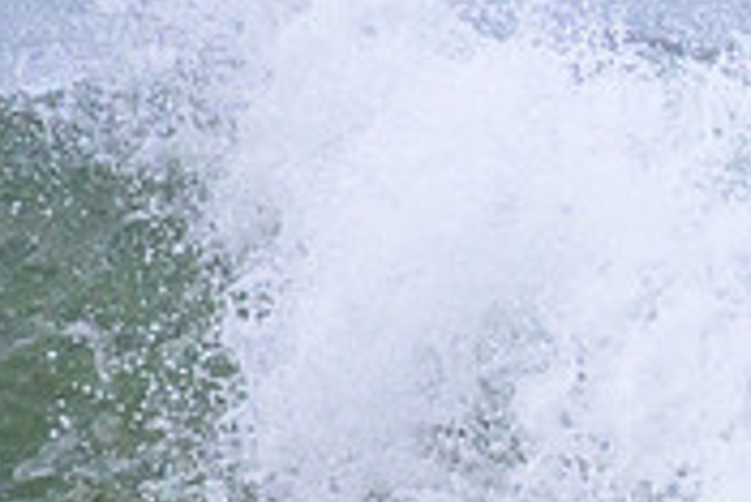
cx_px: 1244
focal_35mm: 3356
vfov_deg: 0.4
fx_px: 70066
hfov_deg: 0.6
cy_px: 427
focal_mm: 800
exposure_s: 1/3200
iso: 2800
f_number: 11
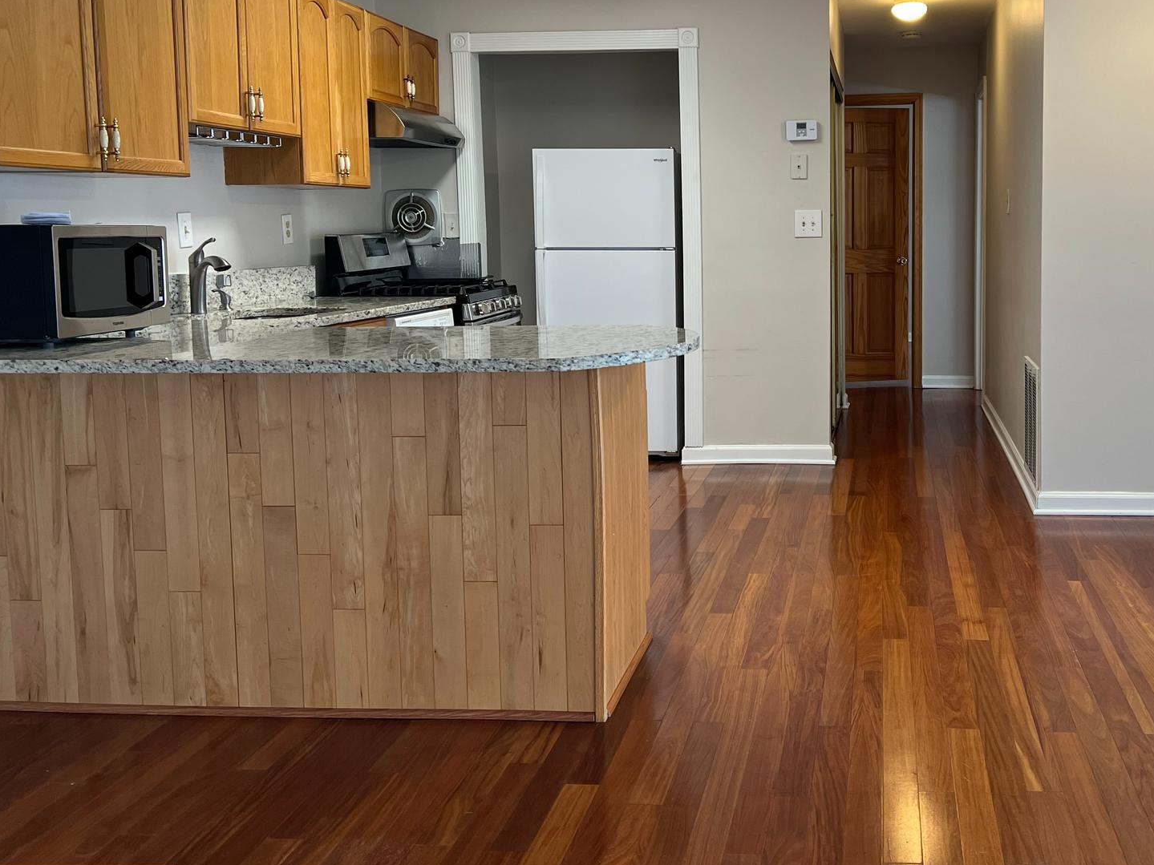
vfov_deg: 38.4
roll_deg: +1.2
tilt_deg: -3.9
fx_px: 1233
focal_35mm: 37
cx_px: 794
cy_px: 317
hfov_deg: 49.0
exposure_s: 1/60
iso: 80
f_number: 1.5
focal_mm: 5.7
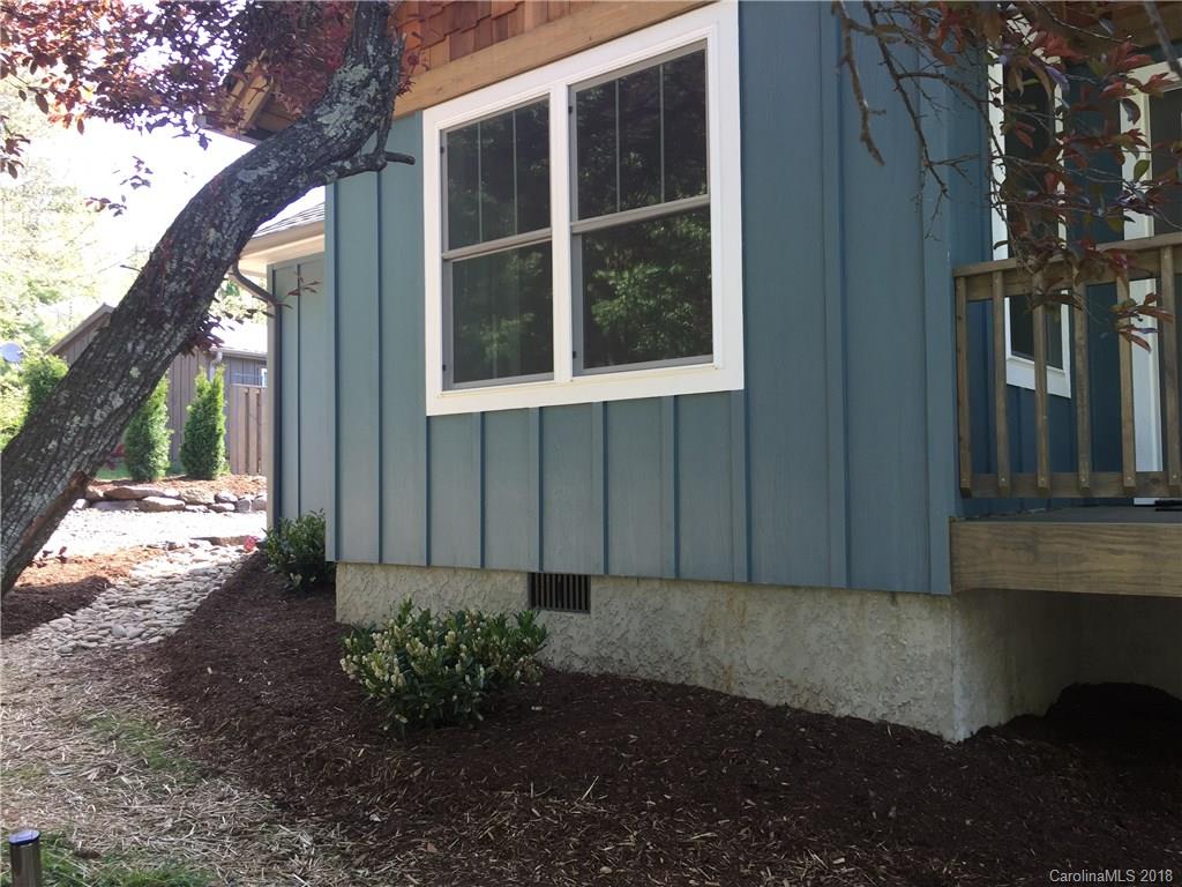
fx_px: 990
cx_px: 591
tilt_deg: +2.7
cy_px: 444
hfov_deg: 61.7
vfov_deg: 48.2
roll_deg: -0.4
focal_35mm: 29
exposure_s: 1/120
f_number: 2.2
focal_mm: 4.15
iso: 32
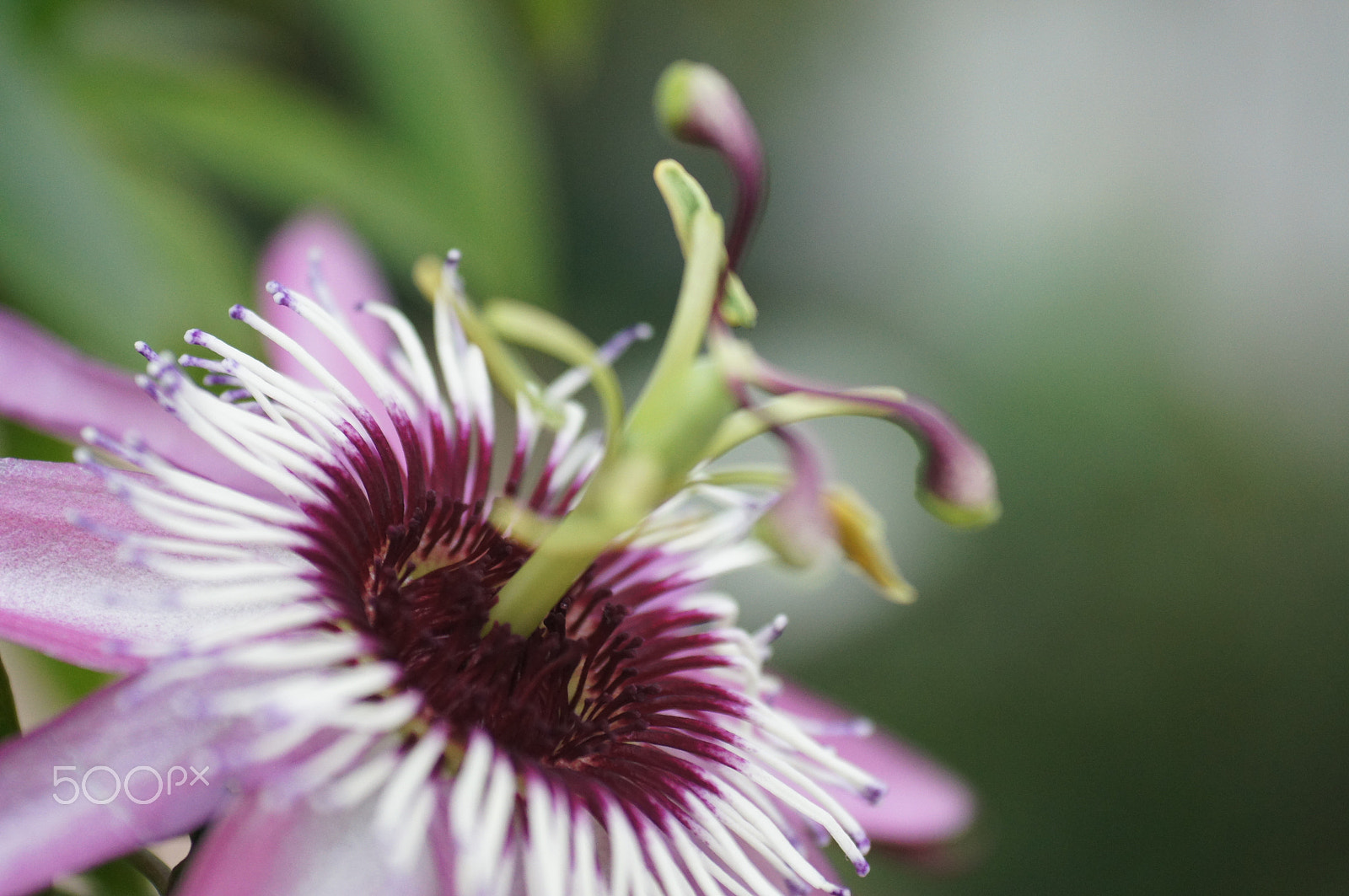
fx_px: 2807
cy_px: 448
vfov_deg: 18.1
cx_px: 674
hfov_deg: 27.0
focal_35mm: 75
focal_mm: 50
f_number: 3.5
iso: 800
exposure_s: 1/80
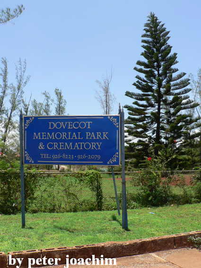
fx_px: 271
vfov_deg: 52.6
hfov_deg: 40.7
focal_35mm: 35
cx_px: 100
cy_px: 134
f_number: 4
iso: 64
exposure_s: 1/400
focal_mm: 6
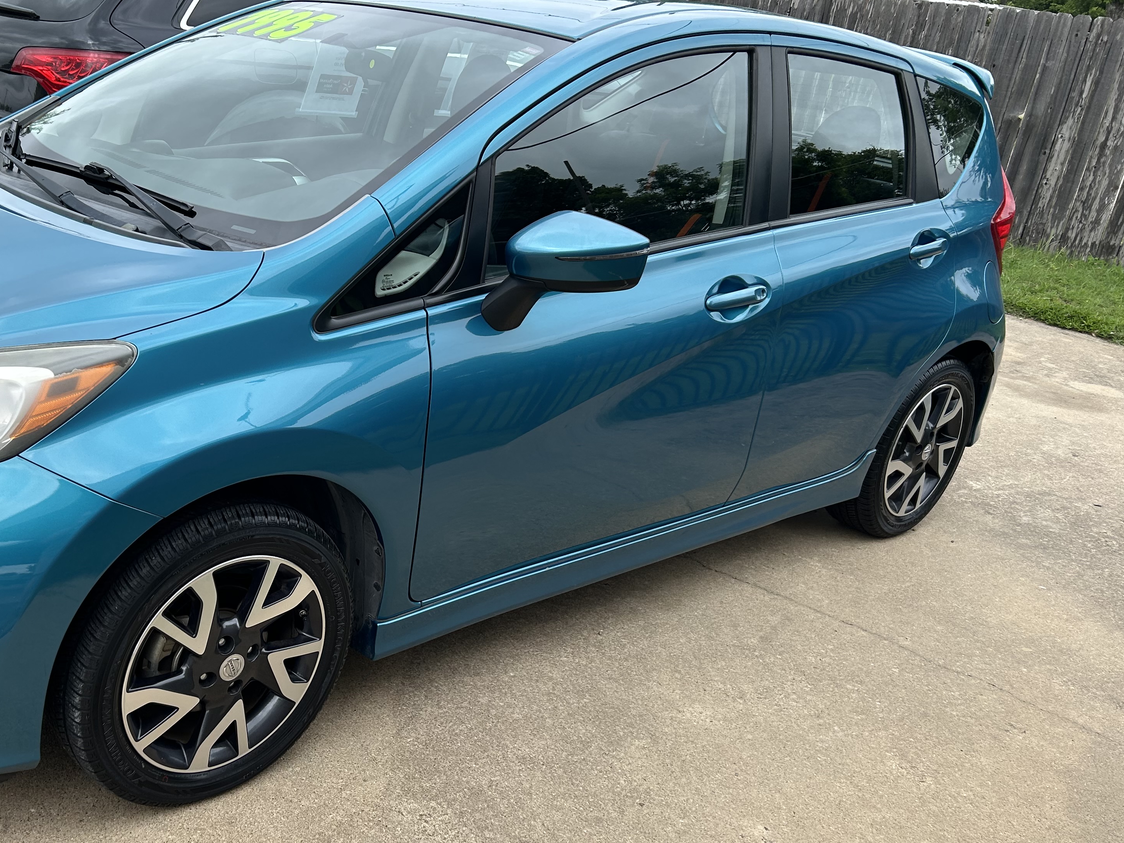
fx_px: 1169
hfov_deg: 50.2
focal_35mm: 36
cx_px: 350
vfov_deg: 39.6
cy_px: 451
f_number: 1.5
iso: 50
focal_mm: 5.7
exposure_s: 1/1724
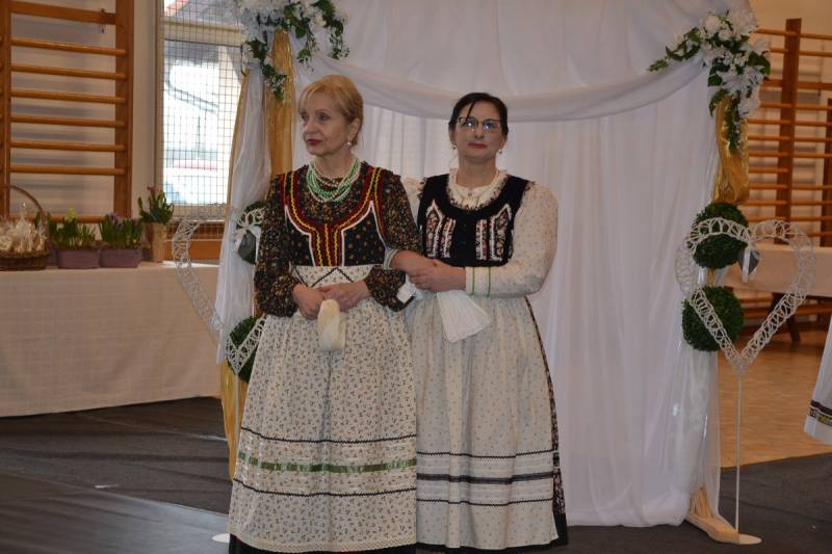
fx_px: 1802
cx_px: 416
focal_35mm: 78
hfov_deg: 26.0
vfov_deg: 17.5
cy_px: 277
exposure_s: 1/60
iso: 450
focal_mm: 52
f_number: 5
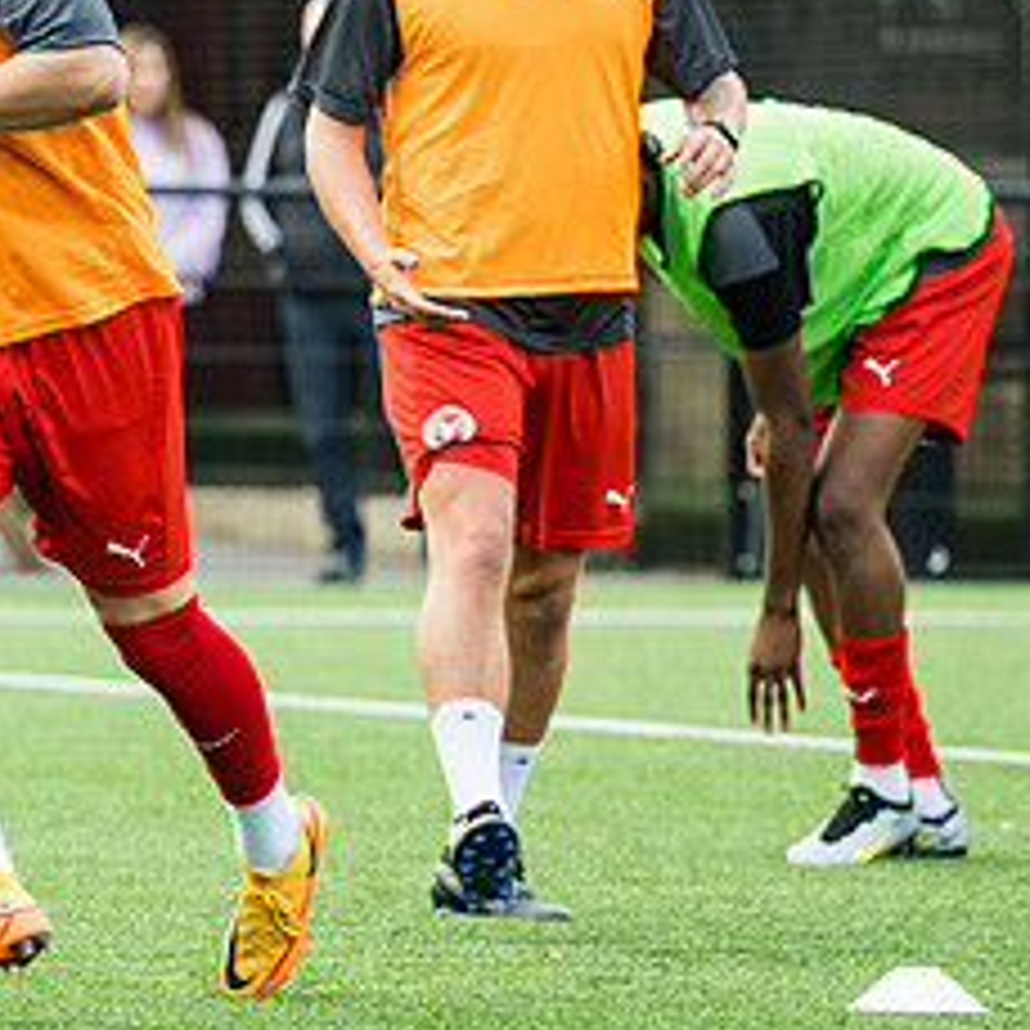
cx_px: -132
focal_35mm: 455
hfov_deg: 3.8
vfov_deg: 3.9
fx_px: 15317
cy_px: 724
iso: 400
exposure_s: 1/640
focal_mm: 130
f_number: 2.8
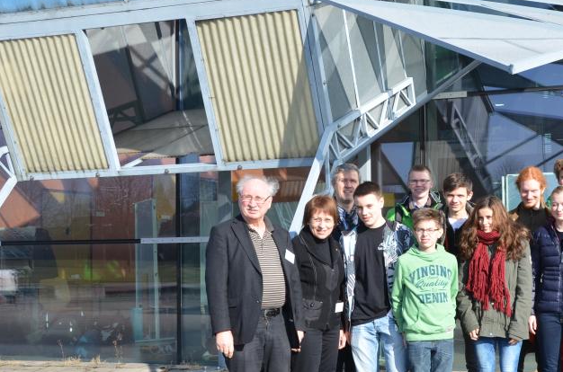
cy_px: 205
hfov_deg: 35.8
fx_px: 842
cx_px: 445
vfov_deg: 24.9
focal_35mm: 54
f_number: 8
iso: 200
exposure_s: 1/250
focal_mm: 22
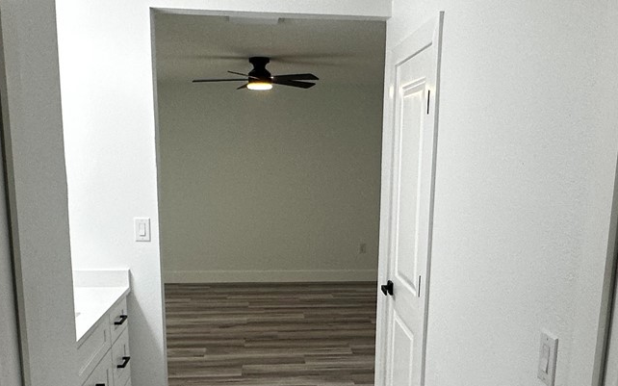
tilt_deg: -11.7
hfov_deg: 52.7
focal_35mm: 37
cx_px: 325
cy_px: 285
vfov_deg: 33.8
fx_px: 623
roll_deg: +0.1
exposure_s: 1/120
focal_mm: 2.22
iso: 125
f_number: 2.2
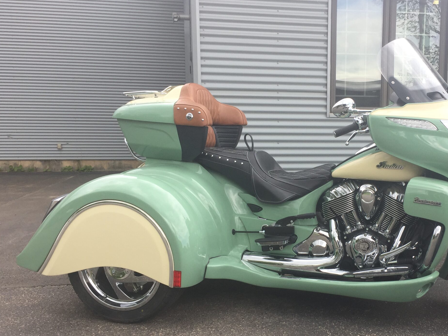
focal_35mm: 40
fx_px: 518
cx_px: 302
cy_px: 202
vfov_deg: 35.8
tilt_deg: -7.6
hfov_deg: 46.0
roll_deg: -0.1
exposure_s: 1/460
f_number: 2.2
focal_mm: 4.15
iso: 32
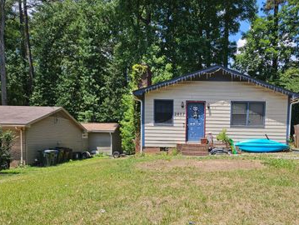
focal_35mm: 32
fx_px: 277
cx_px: 197
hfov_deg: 55.7
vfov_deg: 43.4
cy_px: 155
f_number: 1.8
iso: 25
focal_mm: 5.4
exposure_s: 1/1663
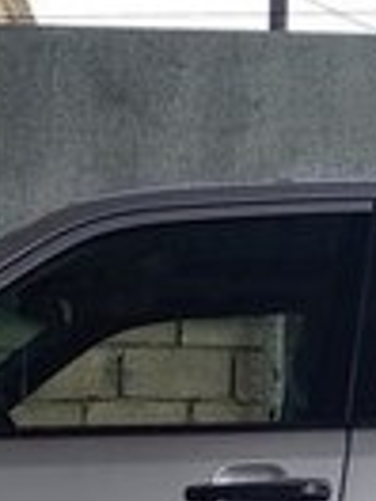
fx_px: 1883
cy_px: 602
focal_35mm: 130
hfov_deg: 11.4
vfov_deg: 14.7
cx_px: 197
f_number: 2.2
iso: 125
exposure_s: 1/139
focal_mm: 3.83
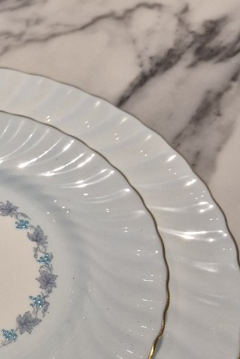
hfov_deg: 21.1
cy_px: 276
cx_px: -49
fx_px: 600
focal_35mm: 60
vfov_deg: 32.7
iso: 125
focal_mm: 5.4
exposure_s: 1/100
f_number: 1.8
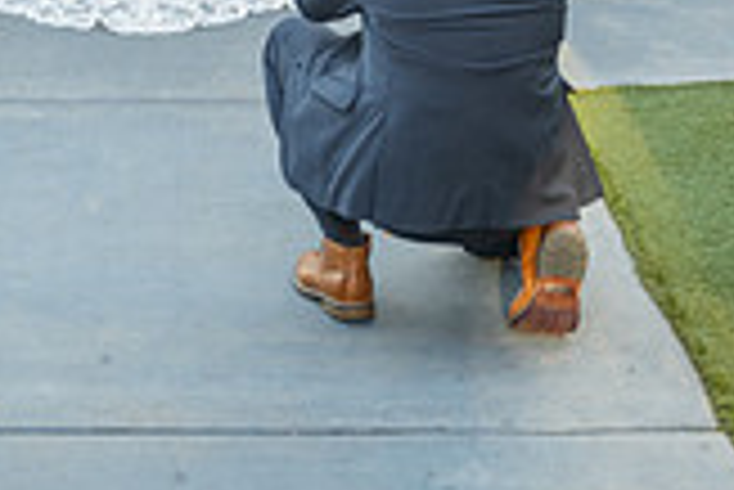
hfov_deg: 19.6
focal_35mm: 103
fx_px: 2102
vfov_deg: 12.5
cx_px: 149
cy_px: -312
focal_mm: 29
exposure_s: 1/200
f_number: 5.6
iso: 500
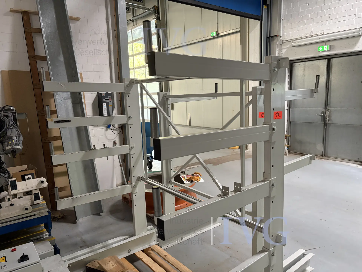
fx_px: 272
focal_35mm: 26
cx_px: 181
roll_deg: +2.3
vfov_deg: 53.1
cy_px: 136
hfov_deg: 67.3
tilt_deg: -9.1
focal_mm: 5.96
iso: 500
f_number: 1.6
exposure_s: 1/50
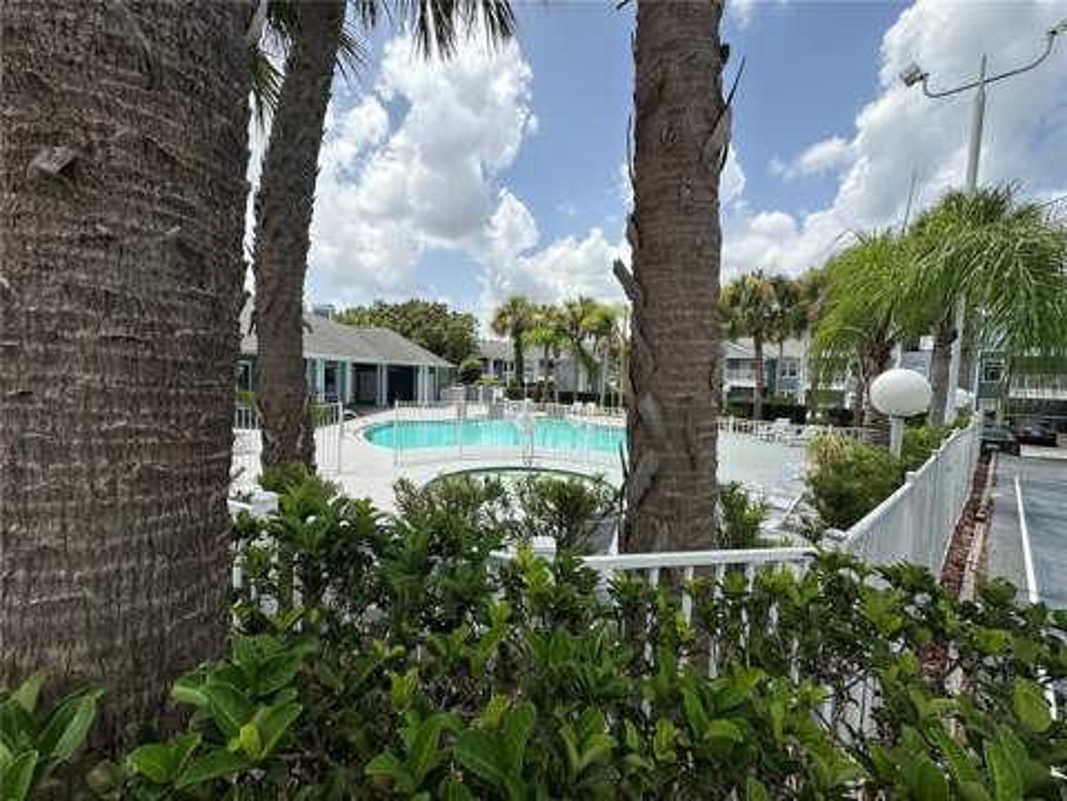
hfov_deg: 102.1
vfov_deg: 85.7
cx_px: 534
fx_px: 432
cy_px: 400
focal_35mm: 14
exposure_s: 1/2092
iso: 40
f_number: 2.2
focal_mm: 2.22
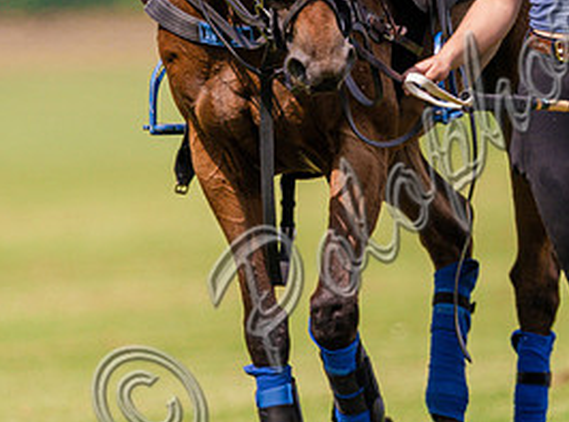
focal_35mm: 1715
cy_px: 59
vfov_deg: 0.9
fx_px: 28064
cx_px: 280
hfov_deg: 1.2
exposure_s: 1/2500
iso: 400
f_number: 4
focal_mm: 500
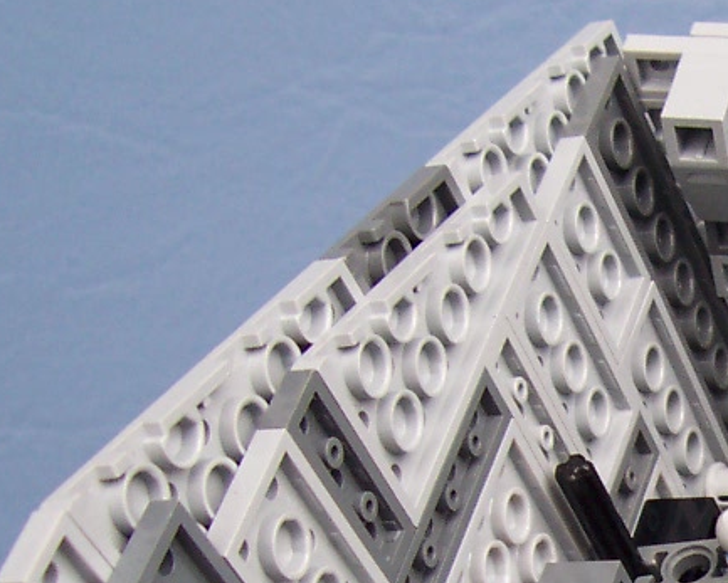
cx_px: 906
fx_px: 2156
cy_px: 694
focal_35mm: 100
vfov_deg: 14.9
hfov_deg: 18.1
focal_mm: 5.6
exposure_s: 1/90
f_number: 2.8
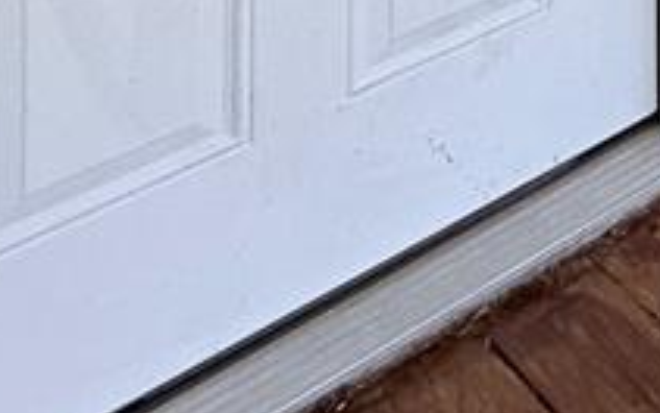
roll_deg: +0.1
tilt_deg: +0.0
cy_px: -713
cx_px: 1204
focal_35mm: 72
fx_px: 1295
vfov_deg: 12.2
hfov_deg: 20.1
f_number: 2.2
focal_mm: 2.22
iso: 64
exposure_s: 1/531
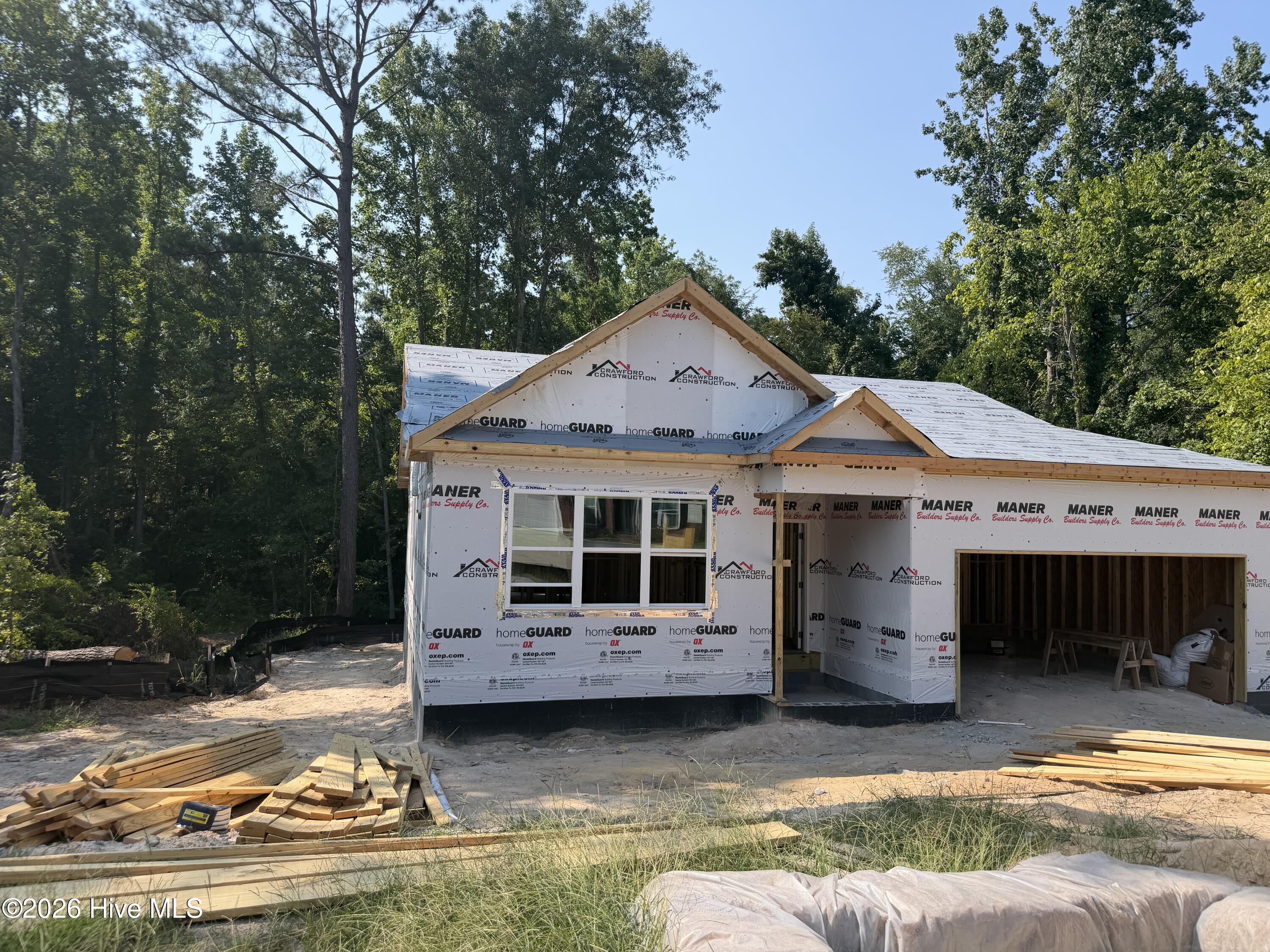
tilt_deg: +2.6
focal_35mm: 24
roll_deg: -1.3
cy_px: 476
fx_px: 881
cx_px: 635
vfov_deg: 56.8
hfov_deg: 71.6
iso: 80
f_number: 1.78
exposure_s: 1/3279
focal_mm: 6.76
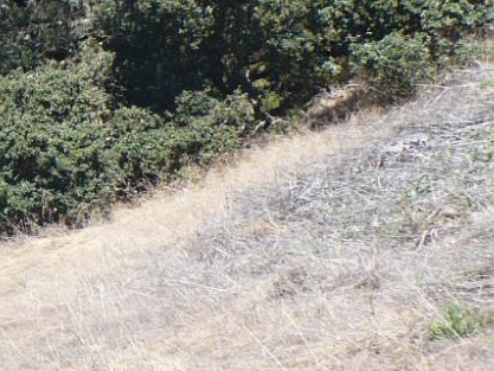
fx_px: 1899
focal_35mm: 133
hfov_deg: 14.5
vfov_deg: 11.1
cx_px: -19
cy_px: 66
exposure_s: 1/640
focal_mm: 6.1
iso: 100
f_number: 2.8
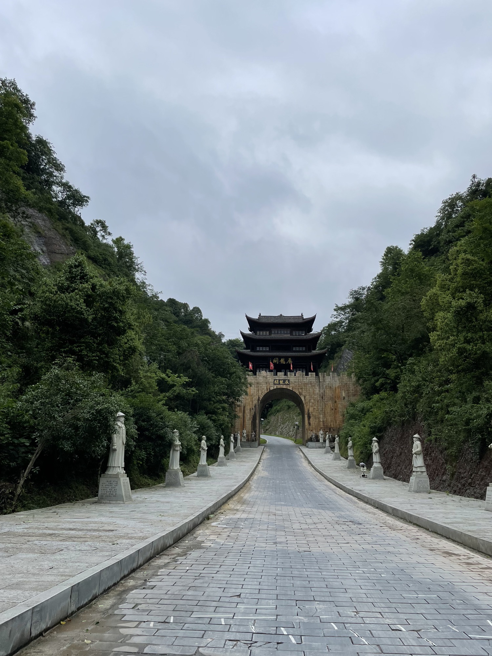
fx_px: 493
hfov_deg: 53.1
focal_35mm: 26
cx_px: 246
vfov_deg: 67.3
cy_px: 328
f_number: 1.6
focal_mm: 4.2
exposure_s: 1/6135
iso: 32
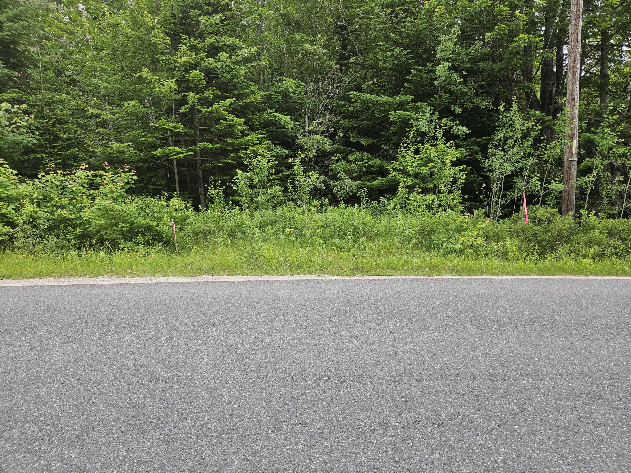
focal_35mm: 23
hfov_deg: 73.9
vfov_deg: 58.9
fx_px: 419
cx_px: 316
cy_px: 236
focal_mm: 5.4
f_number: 1.8
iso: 32
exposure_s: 1/180
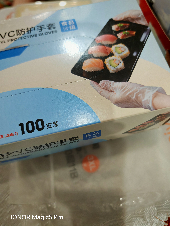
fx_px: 177
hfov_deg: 51.4
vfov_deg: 65.3
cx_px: 85
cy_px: 113
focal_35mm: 27
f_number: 1.6
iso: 1000
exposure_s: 1/150
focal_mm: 7.62
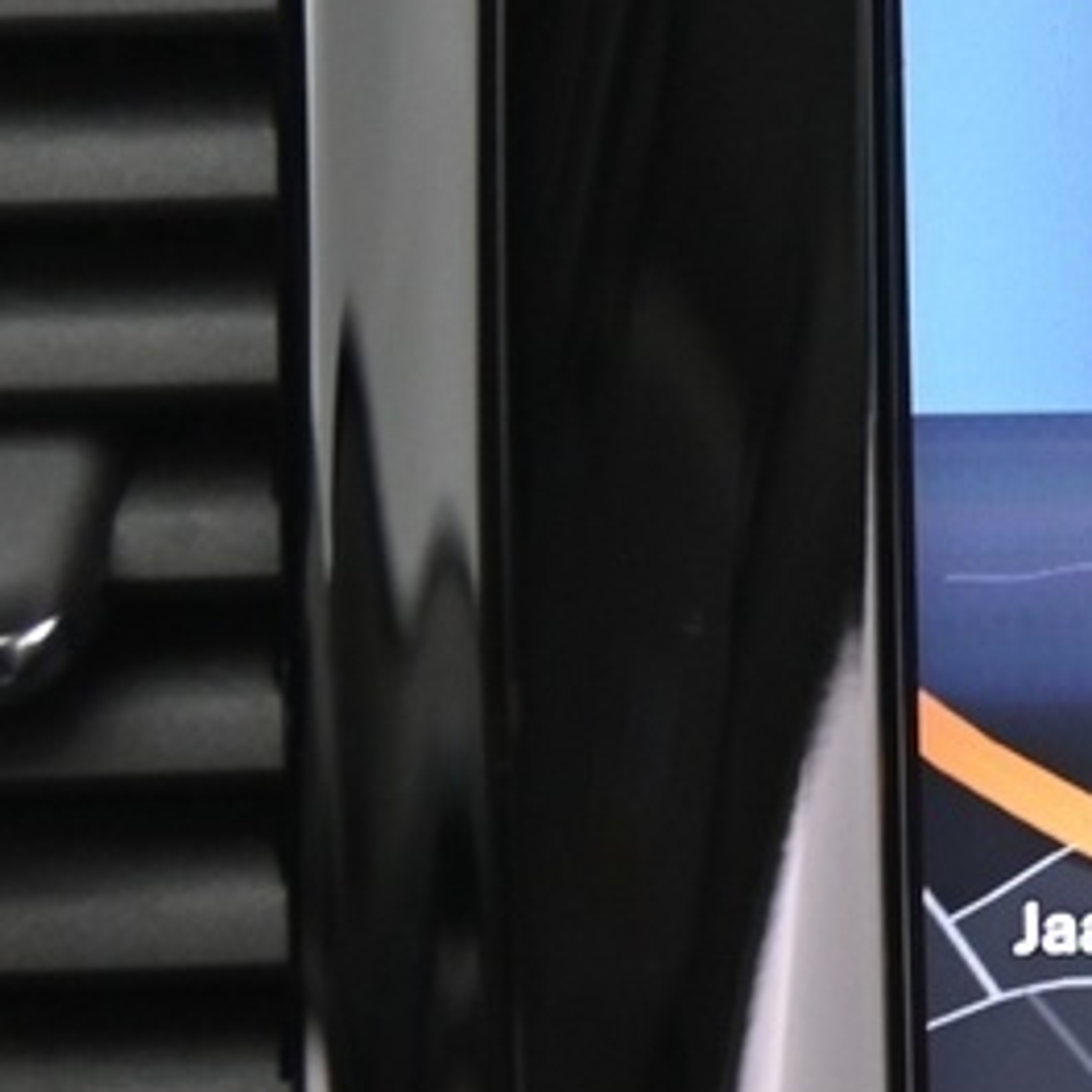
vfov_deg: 8.3
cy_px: 1200
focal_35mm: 209
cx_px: 1956
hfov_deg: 8.1
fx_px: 7459
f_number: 4
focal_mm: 40
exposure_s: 1/15
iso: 2000
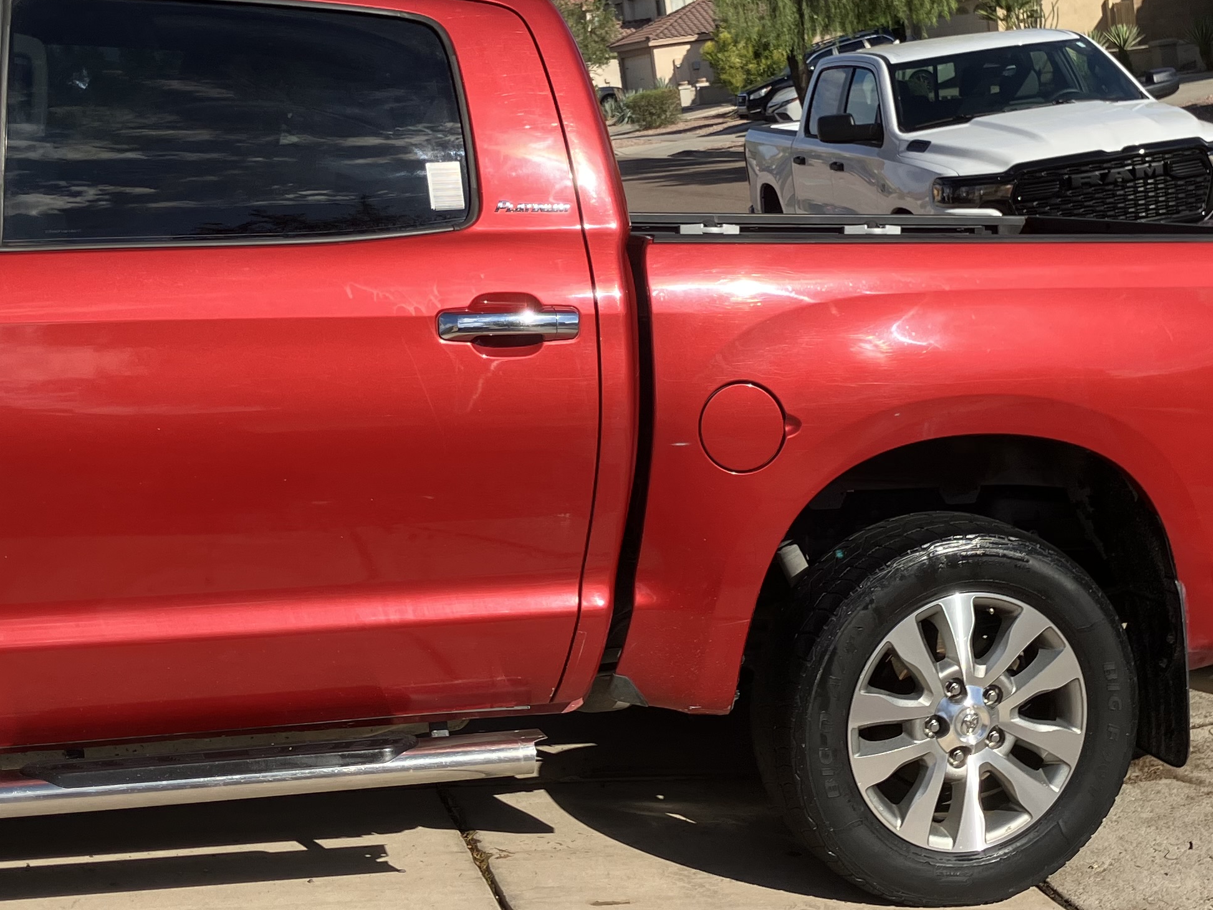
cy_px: 358
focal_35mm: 58
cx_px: 715
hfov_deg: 33.1
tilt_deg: -6.8
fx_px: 2033
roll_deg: +7.0
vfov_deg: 25.2
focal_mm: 3.99
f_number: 1.8
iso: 32
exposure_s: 1/1869
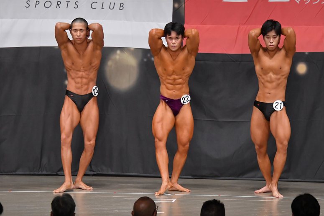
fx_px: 1952
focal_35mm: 217
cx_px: 162
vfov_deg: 6.3
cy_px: 108
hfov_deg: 9.5
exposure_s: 1/400
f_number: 5.6
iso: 5000
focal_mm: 145
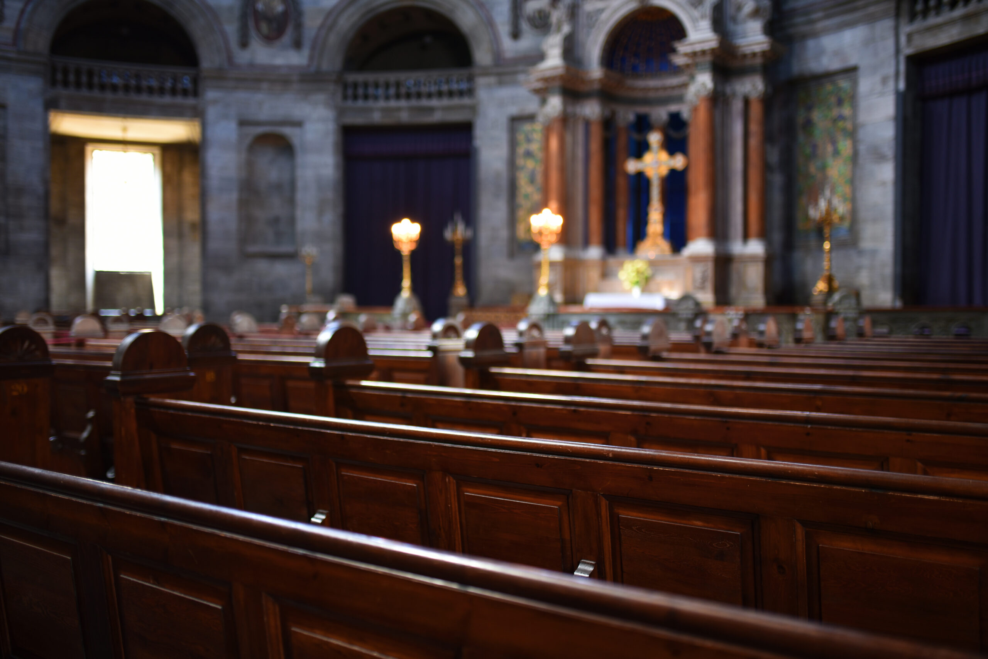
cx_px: 494
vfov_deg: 37.9
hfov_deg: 54.4
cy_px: 330
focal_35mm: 35
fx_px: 961
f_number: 1.4
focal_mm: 35
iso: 200
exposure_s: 1/30
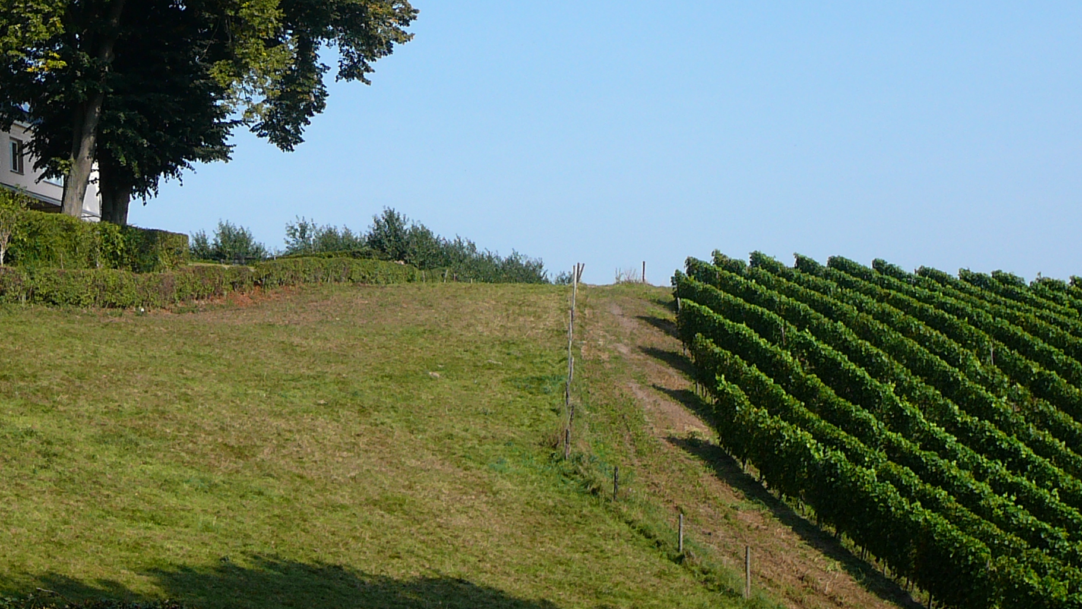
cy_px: 143
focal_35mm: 75
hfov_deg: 28.1
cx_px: 400
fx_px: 2152
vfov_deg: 16.0
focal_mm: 7.3
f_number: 3.4
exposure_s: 1/800
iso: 80
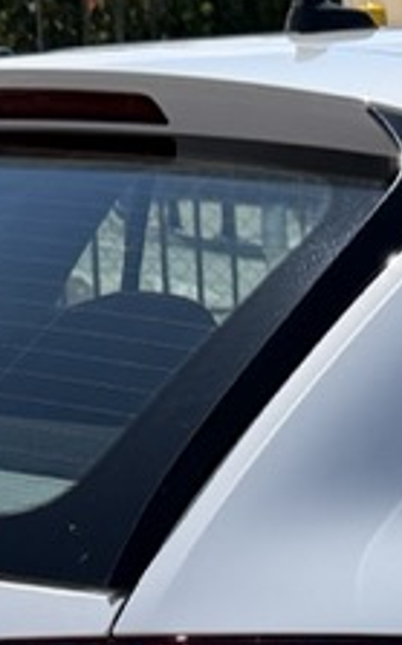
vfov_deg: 13.8
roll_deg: -0.3
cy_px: 845
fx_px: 2564
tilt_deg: -15.3
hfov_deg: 8.7
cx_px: 651
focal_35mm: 146
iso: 80
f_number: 1.78
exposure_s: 1/5714
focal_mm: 6.76
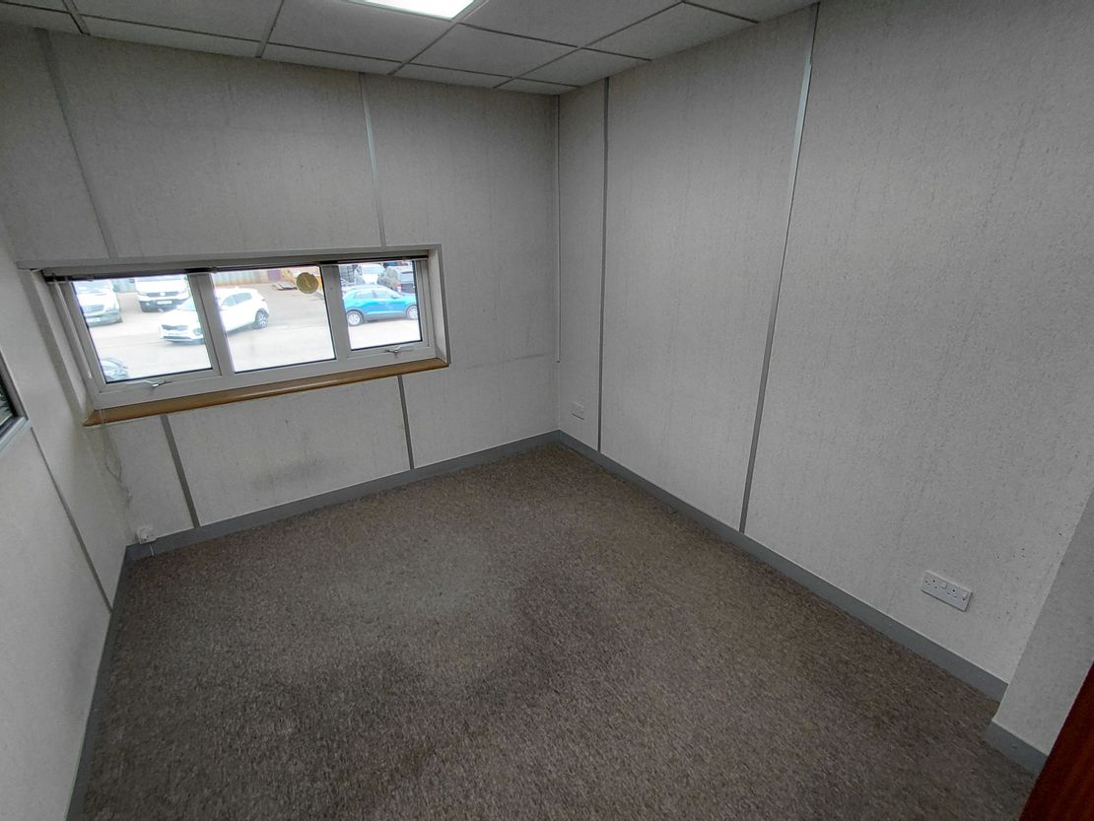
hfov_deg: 94.5
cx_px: 547
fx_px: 506
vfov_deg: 78.1
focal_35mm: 16
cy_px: 410
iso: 64
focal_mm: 1.64
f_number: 2.2
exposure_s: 1/100
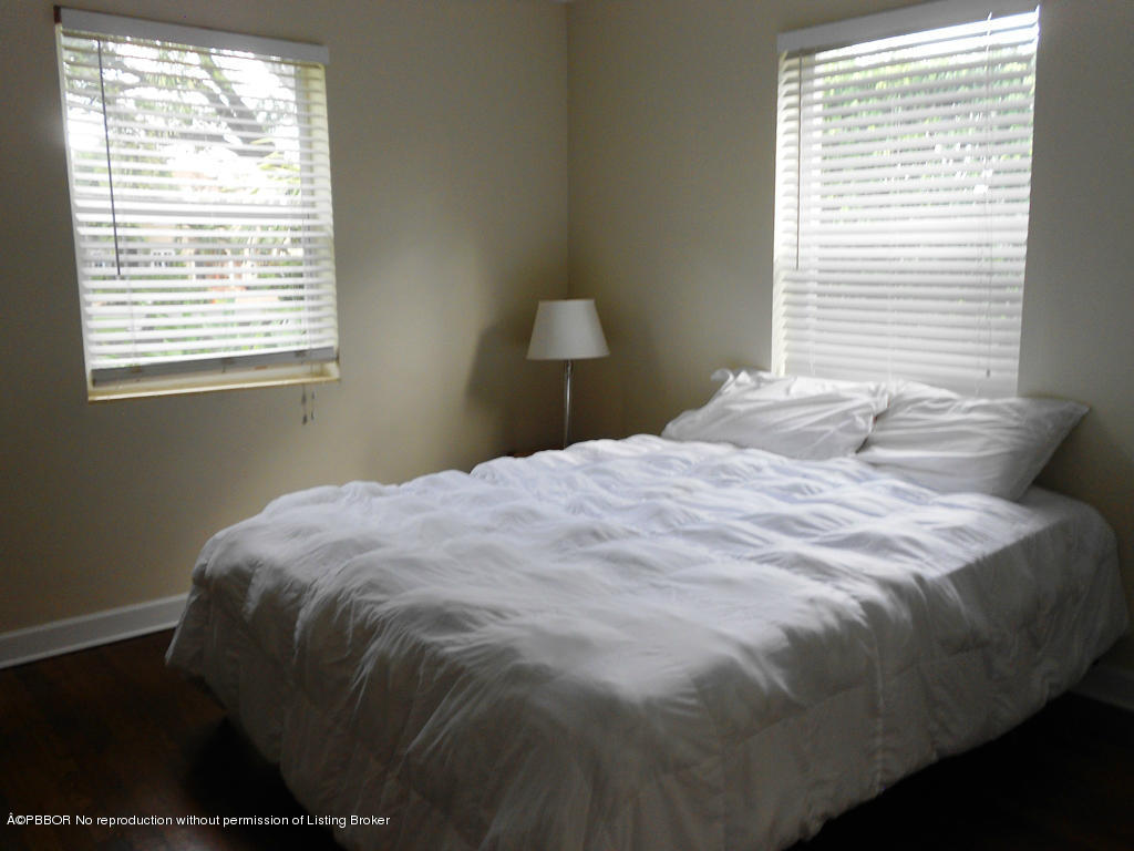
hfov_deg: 61.7
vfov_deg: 48.2
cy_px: 426
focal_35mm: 29
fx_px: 950
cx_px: 567
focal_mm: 5.1
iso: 100
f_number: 3.4
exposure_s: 1/30
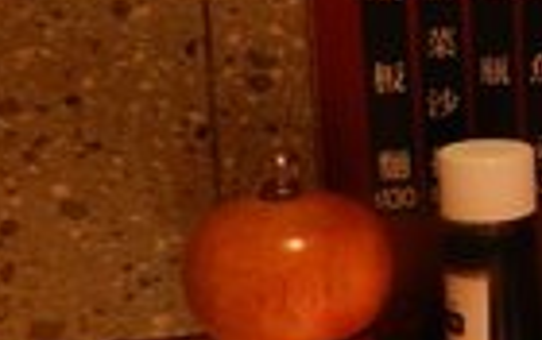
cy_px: 172
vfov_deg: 15.1
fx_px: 1287
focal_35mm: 87
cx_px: 879
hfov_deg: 19.7
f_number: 3.4
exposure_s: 1/30
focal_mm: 4
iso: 220
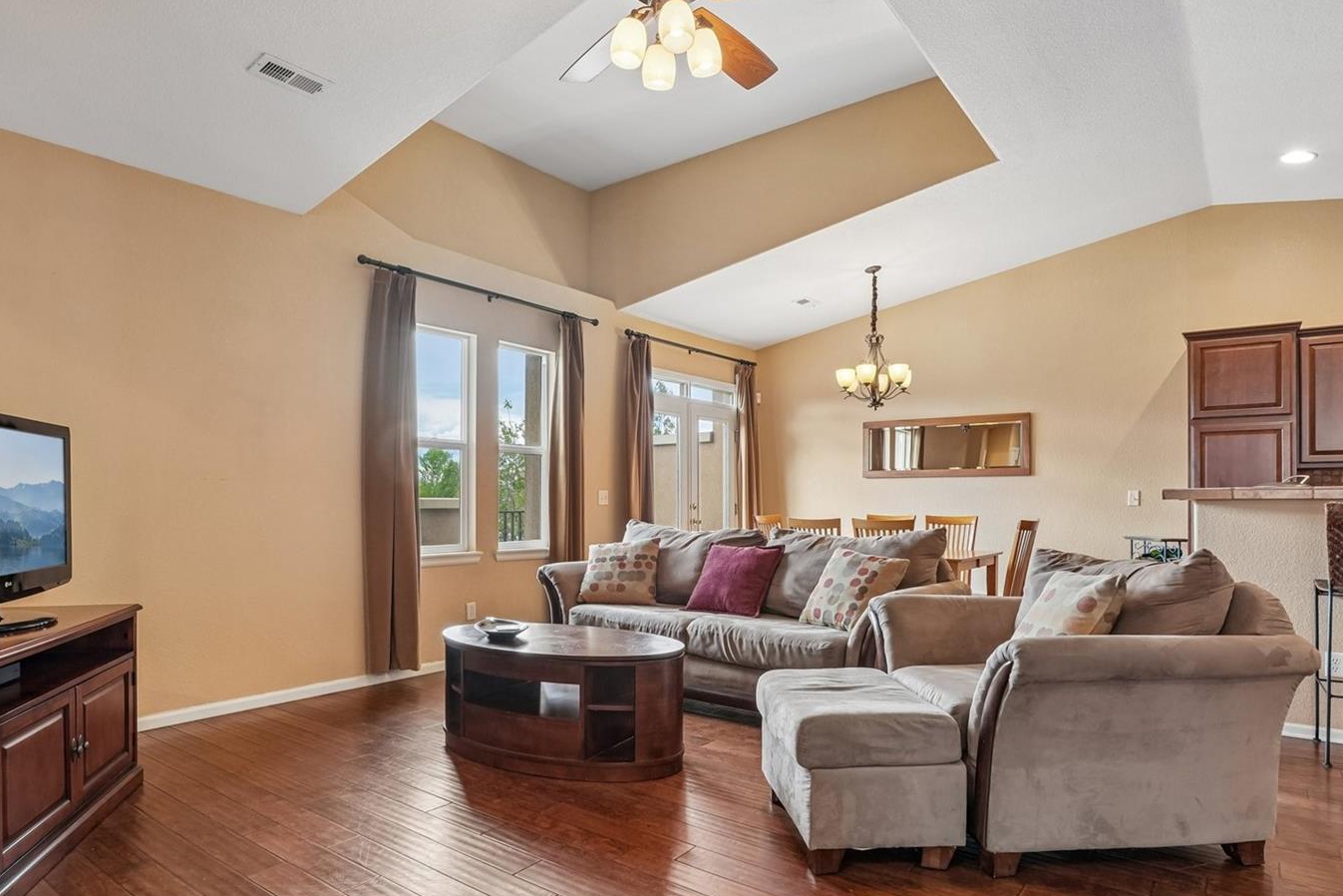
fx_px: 731
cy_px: 514
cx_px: 664
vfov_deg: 62.7
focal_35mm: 20
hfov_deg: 85.1
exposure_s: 1/20
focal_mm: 11
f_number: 8
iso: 500
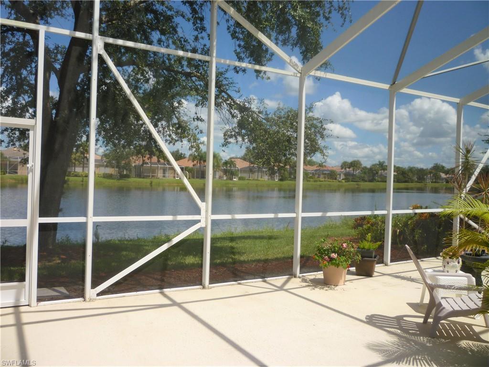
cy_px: 184
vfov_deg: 48.2
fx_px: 410
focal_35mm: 29
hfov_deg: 61.7
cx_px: 244
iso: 100
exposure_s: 1/640
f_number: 4
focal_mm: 5.2
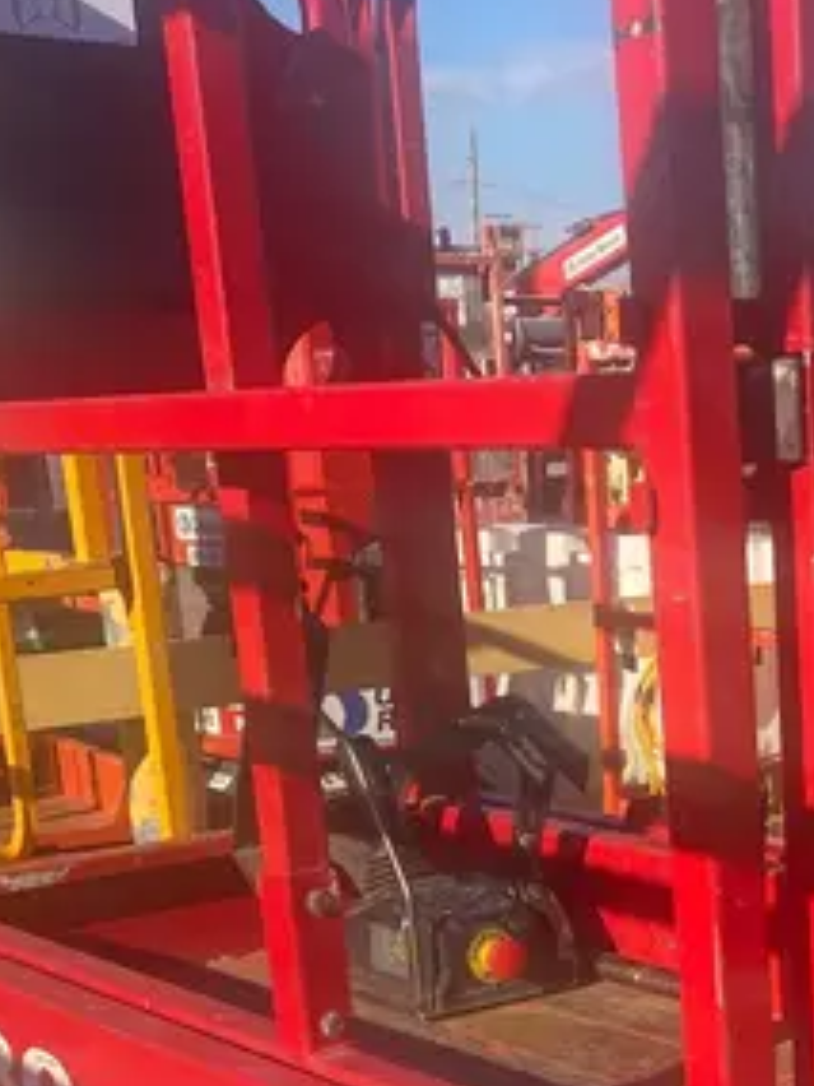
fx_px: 2101
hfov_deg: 21.1
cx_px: 829
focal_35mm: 67
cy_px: 1034
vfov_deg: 27.6
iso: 32
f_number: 1.8
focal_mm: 4.25
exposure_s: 1/1585
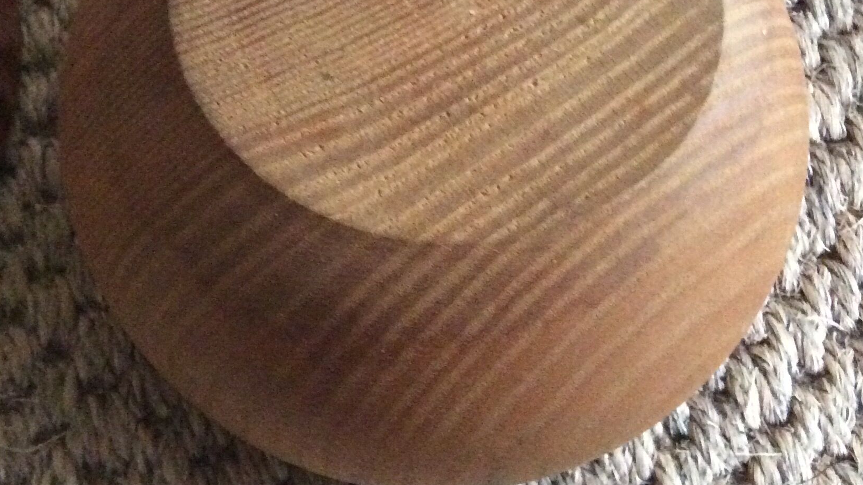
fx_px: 1259
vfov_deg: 21.8
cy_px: 209
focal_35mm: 55
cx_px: 359
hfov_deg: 37.7
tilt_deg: -65.9
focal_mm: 3.3
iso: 640
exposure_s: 1/17
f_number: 2.4
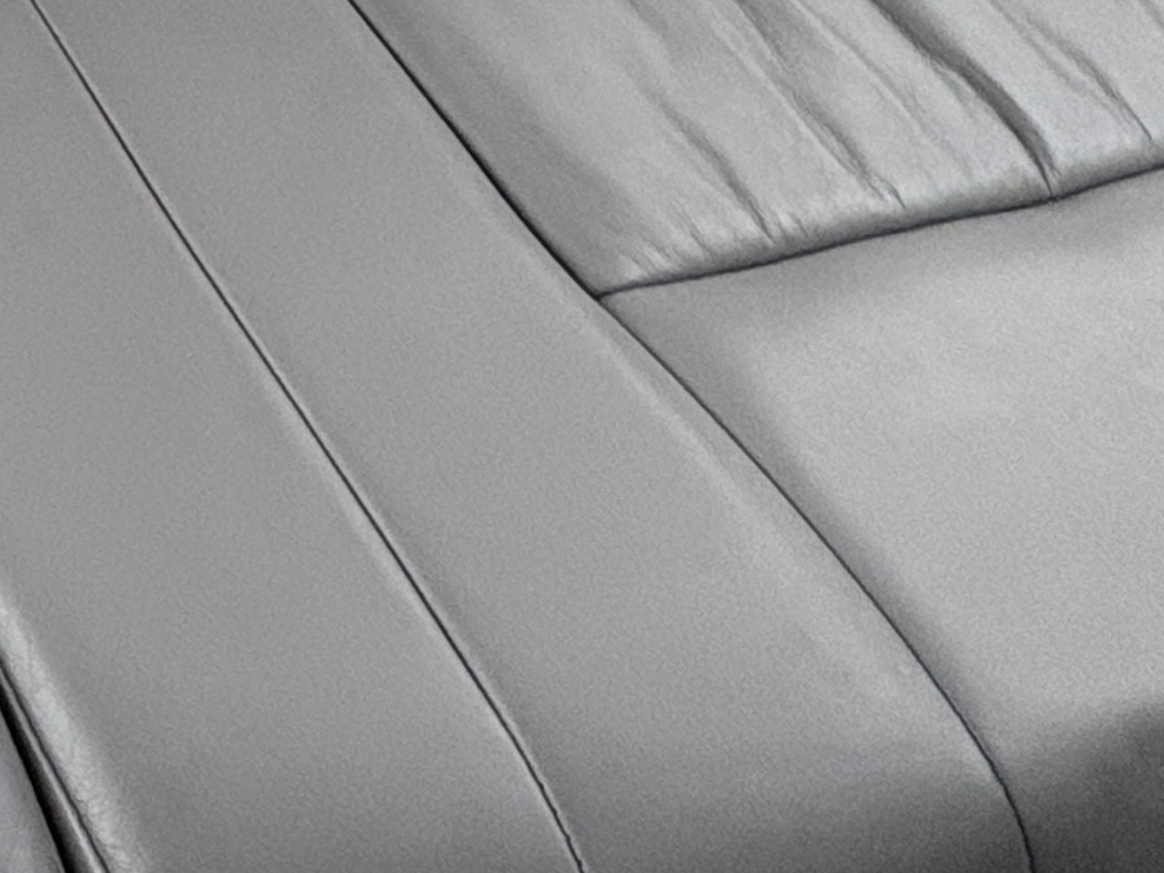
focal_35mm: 67
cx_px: -804
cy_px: -710
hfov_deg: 21.5
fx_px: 2253
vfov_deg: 17.6
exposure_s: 1/99
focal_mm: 2.22
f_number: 2.2
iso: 200
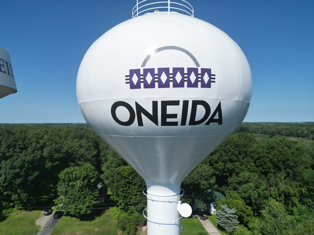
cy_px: 118
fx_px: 218
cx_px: 157
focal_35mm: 24
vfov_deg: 56.8
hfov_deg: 71.6
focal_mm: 6.72
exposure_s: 1/5000
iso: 120
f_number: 1.7
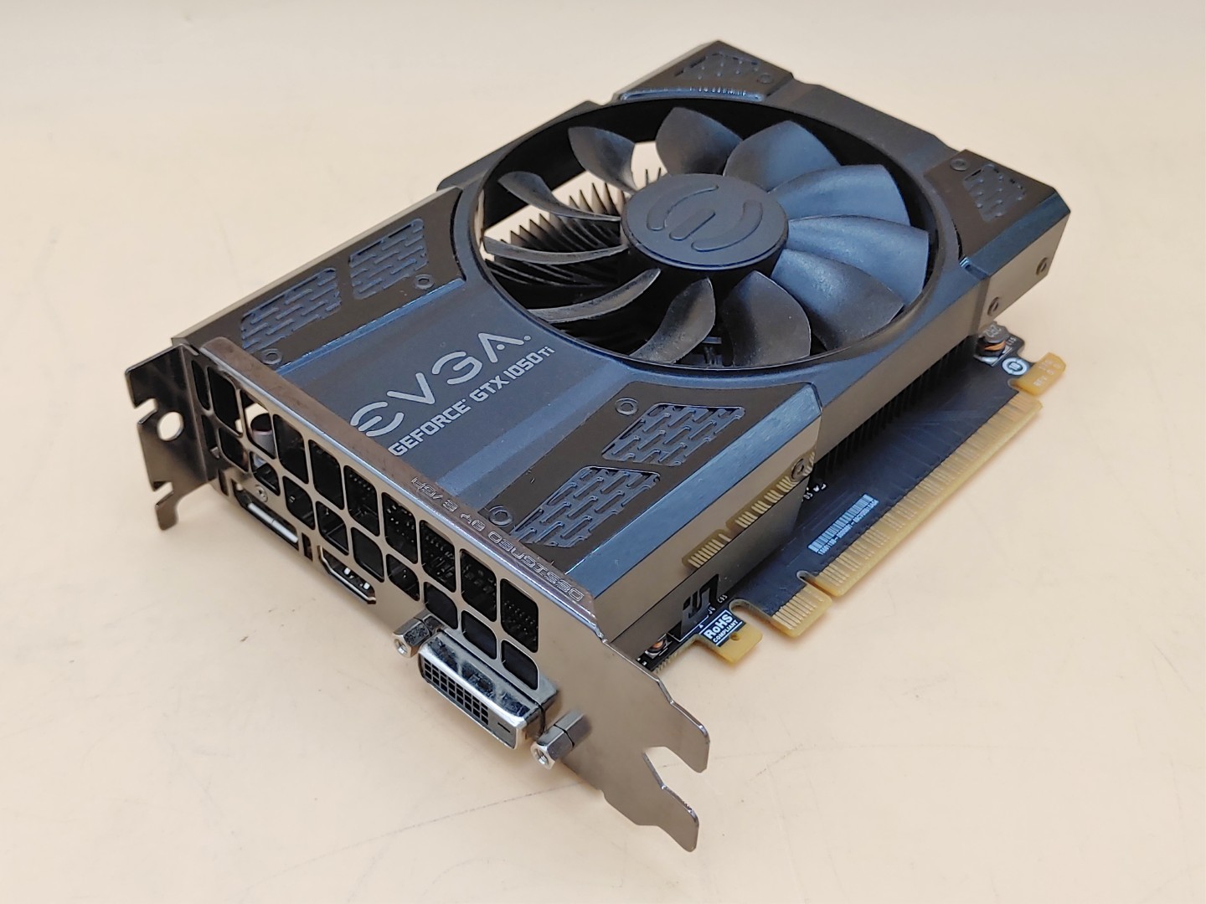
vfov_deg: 35.1
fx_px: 1428
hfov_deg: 45.8
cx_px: 603
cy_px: 452
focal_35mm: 41
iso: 50
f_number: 1.8
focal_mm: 4.36
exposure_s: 1/120
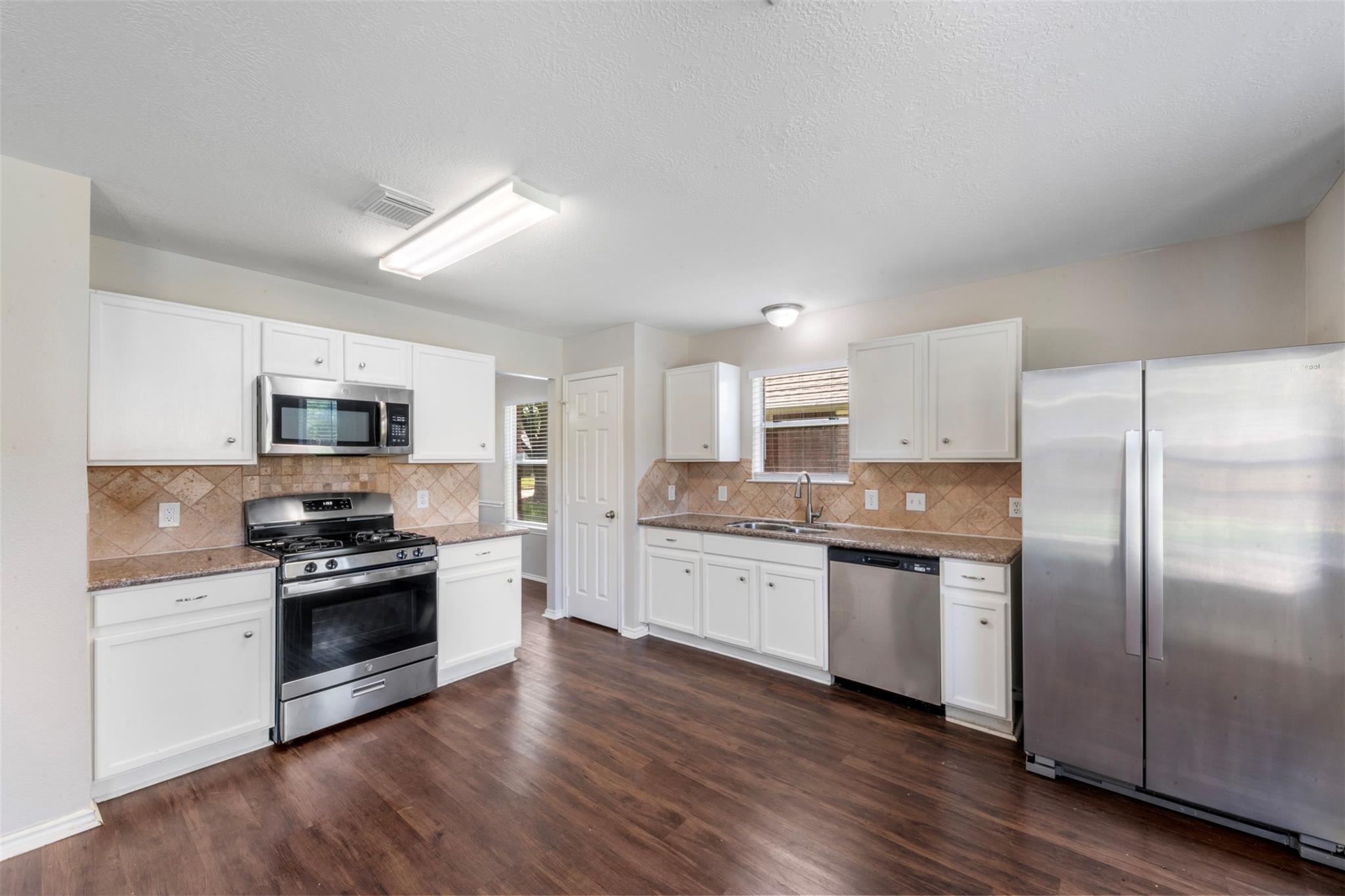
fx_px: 523
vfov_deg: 81.2
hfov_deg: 104.3
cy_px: 448
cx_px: 672
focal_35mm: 14
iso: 250
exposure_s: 2.5
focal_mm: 14
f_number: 8
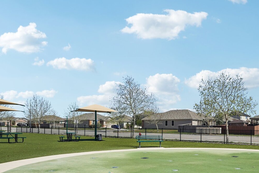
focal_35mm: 32
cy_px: 128
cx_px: 201
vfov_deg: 40.3
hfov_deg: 55.5
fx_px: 229
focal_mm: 19.5
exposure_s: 1/500
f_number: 8
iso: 100
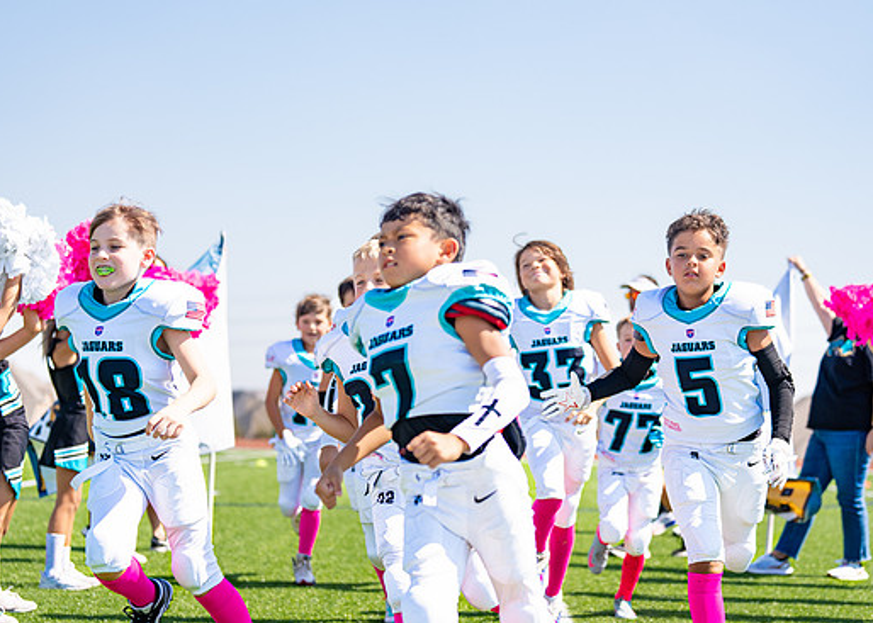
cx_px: 442
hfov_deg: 23.1
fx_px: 2132
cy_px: 311
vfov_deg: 16.6
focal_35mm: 86
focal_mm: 70
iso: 125
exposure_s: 1/2000
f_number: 2.8
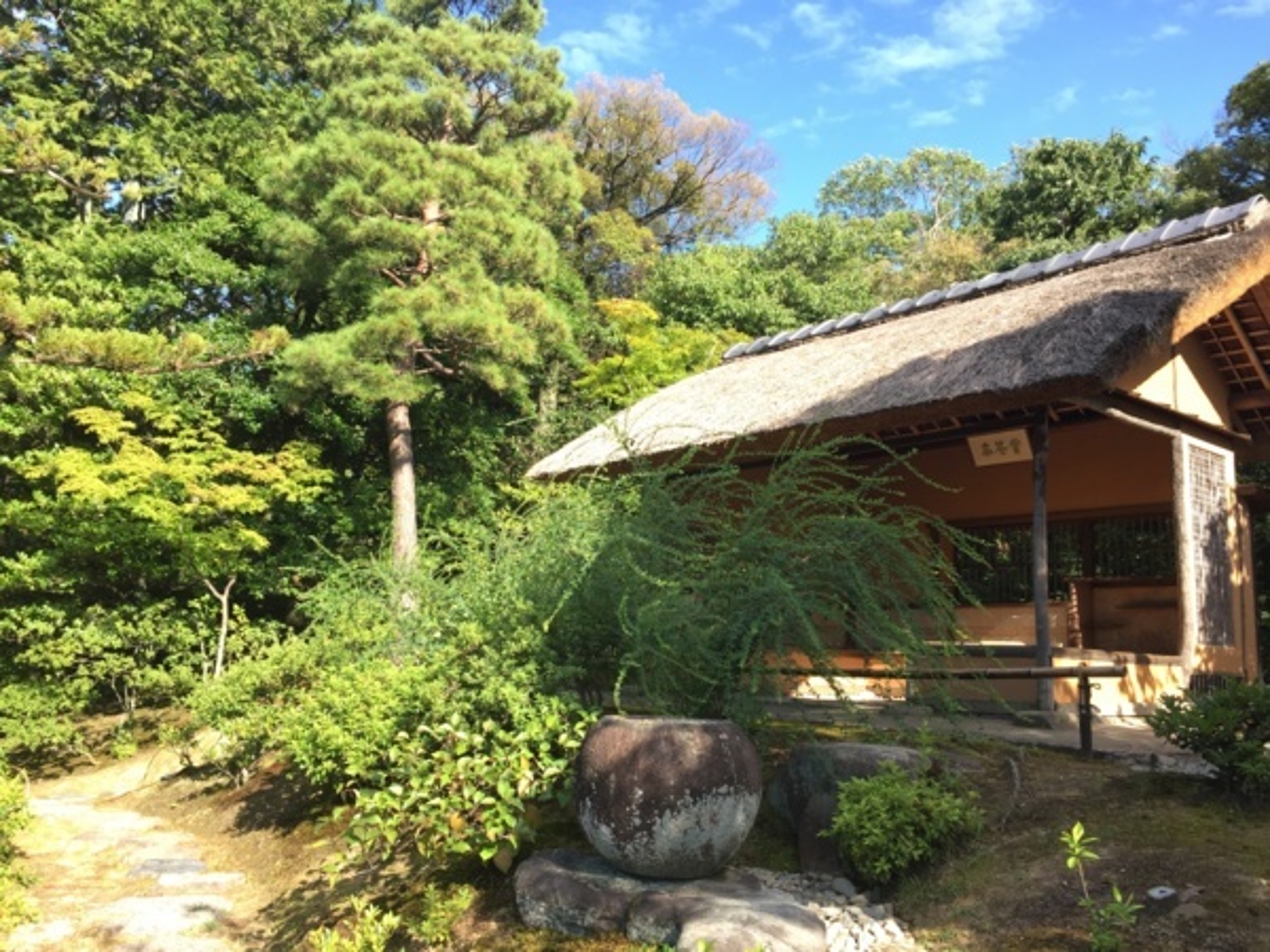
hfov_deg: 61.7
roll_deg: -1.4
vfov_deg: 48.2
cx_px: 635
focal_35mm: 29
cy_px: 476
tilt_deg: +10.6
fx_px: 1064
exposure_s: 1/359
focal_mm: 4.15
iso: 32
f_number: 2.2
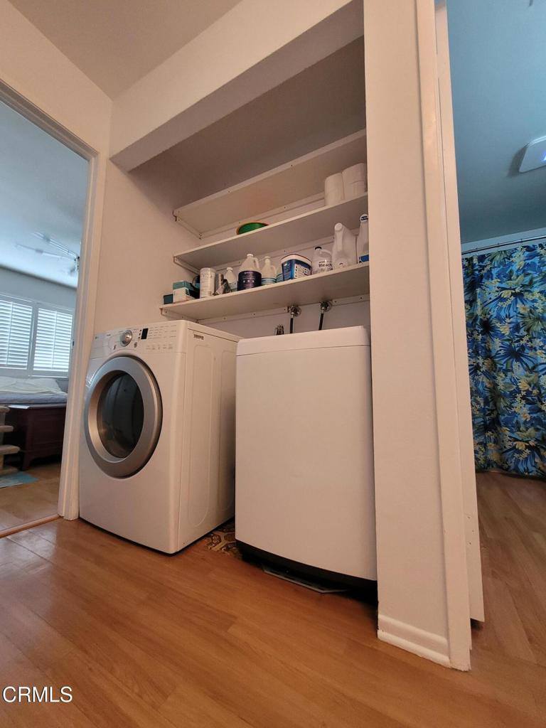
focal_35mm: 13
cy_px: 364
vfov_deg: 106.2
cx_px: 273
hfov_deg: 89.9
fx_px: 273
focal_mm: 1.74
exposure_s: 1/60
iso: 250
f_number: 2.2
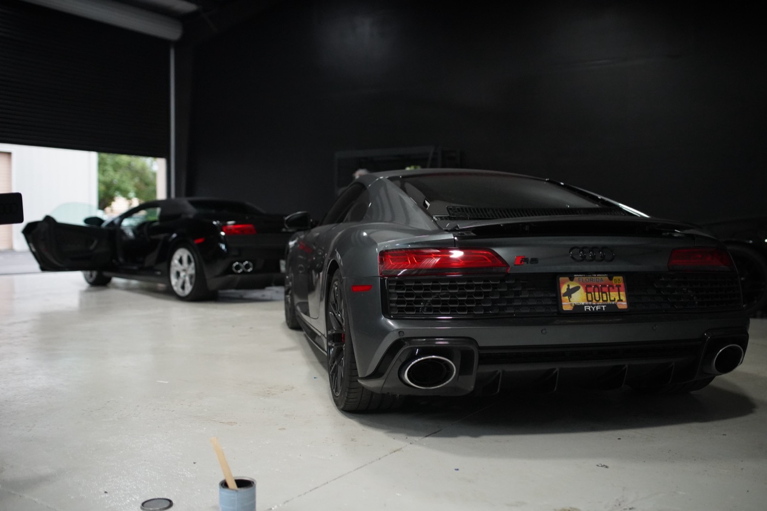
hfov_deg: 54.4
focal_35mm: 35
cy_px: 256
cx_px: 384
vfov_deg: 37.8
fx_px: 746
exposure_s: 1/1000
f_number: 1.6
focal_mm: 35
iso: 6400
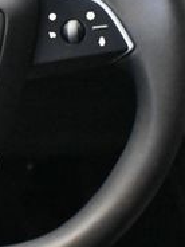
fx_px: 1094
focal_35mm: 154
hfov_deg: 9.5
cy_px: 44
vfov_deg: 12.8
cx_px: -71
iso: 12800
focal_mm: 30.5
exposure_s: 1/50
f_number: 4.8
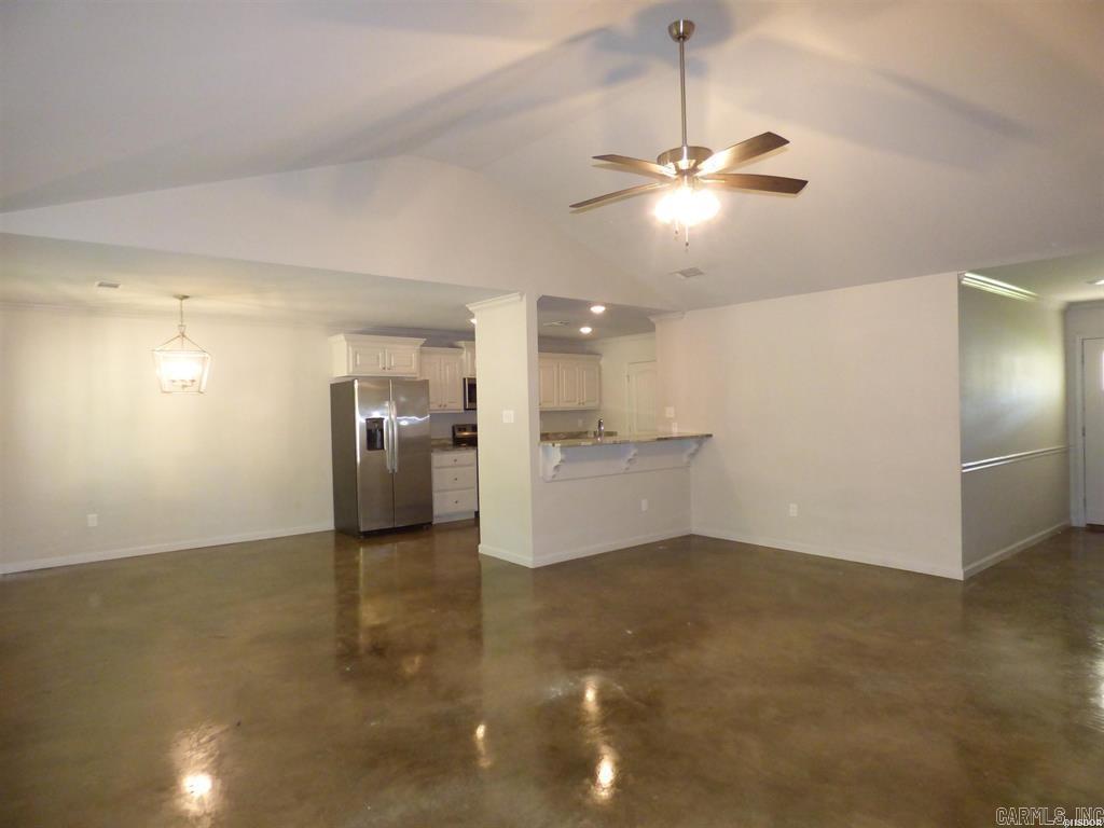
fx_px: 638
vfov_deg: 66.0
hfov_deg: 81.7
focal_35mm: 20
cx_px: 552
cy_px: 414
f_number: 2.8
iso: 640
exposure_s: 1/50
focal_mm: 3.58
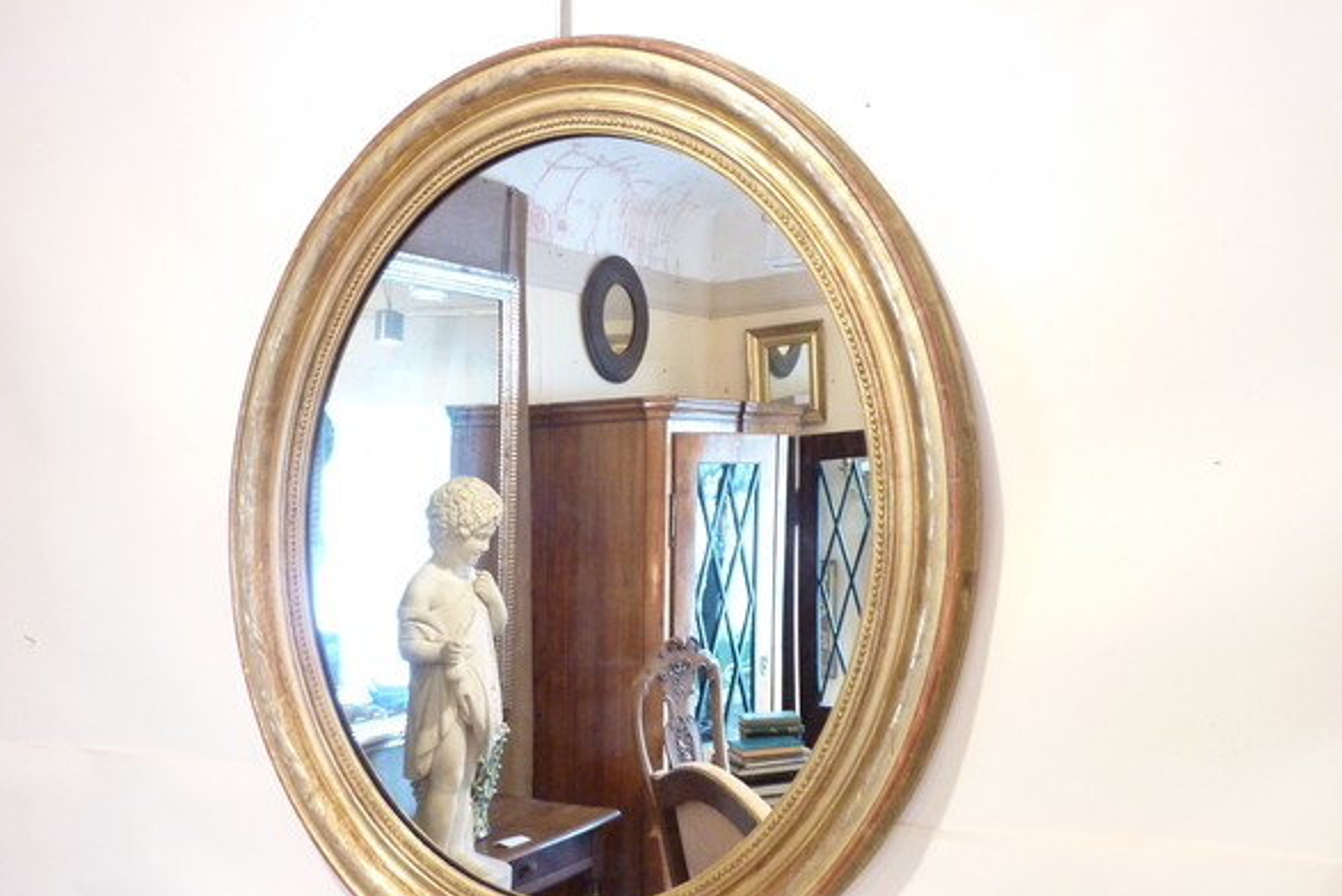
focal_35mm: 34
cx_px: 661
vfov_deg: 38.8
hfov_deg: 55.8
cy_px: 512
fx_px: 1268
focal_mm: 5.3
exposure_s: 1/8
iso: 400
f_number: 3.5
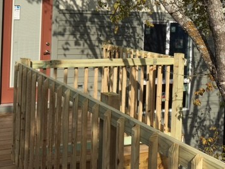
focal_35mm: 53
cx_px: 44
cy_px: 20
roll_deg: -1.6
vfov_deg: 26.7
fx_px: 345
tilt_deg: -1.6
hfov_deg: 35.0
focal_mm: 4.15
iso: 25
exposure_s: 1/2959
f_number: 2.2
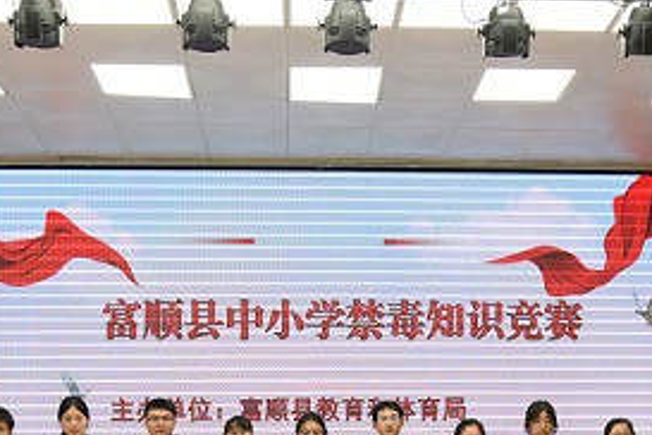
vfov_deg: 20.7
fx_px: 1141
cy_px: 464
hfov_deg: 31.9
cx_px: 361
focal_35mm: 63
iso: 2000
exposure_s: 1/200
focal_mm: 27
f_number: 5
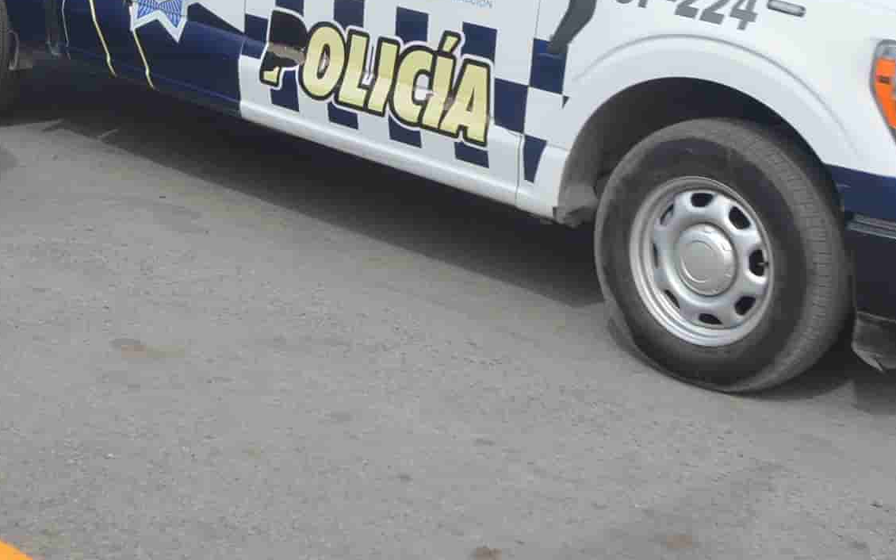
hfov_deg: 14.6
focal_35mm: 142
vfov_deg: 9.0
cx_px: 197
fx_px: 3476
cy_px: -220
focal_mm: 35
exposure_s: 1/320
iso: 100
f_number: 9
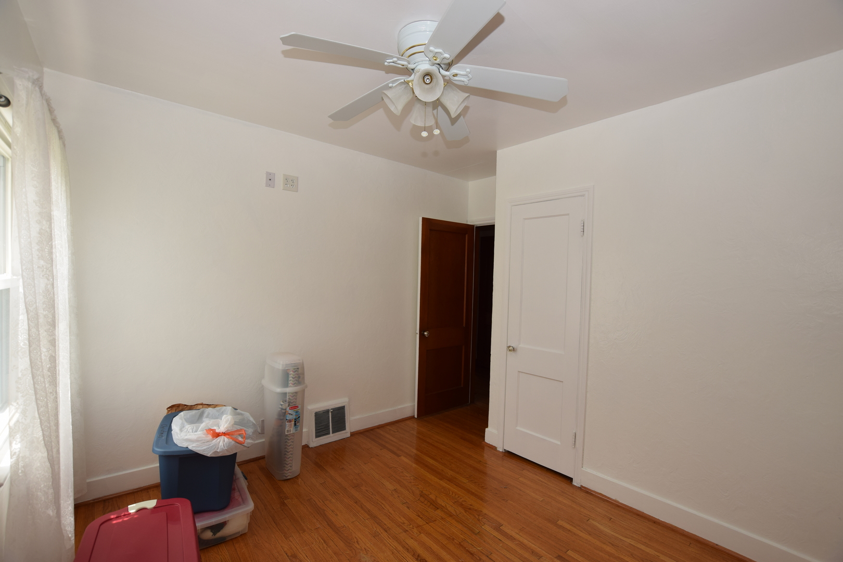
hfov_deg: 100.4
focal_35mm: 15
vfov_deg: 77.3
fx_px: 351
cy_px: 281
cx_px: 422
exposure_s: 1/125
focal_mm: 10
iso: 250
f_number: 5.6
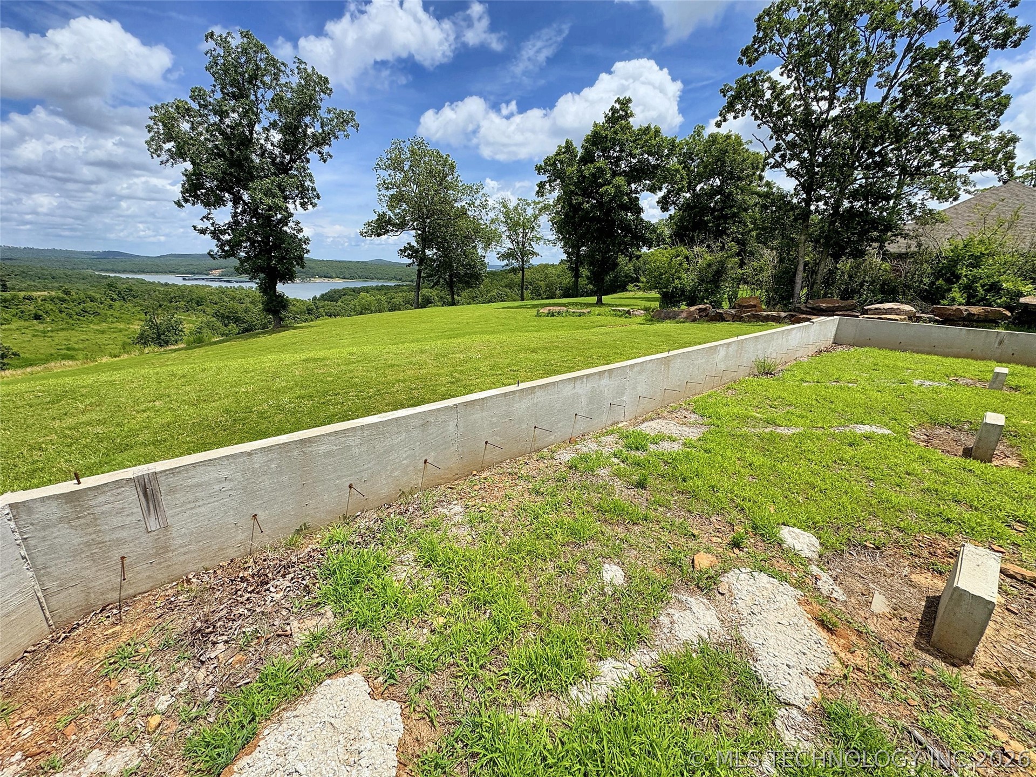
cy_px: 388
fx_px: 419
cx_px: 518
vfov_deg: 85.7
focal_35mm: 14
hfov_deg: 102.1
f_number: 2.2
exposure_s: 1/2273
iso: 50
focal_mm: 2.2
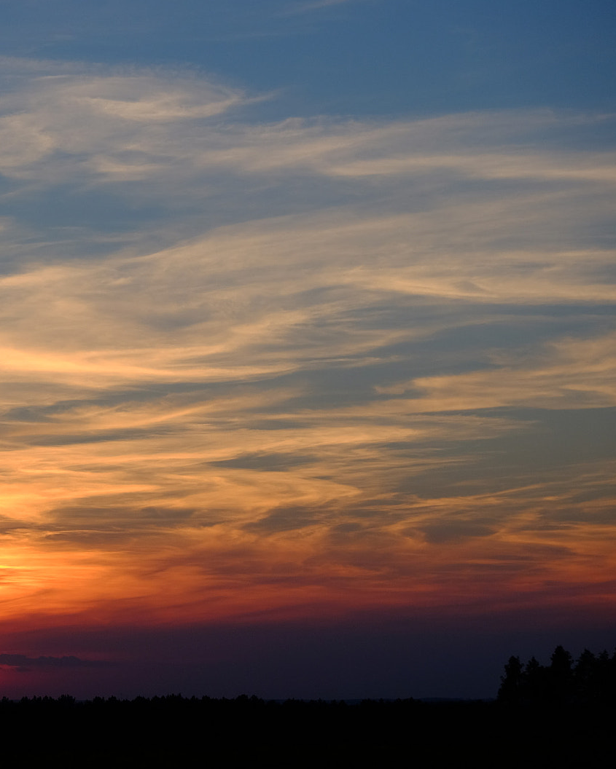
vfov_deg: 16.3
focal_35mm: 118
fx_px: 2689
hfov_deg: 13.0
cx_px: 87
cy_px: 386
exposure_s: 1/240
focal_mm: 55
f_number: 4
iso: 200
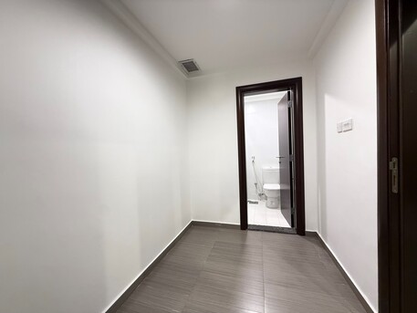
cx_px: 208
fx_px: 169
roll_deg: +1.9
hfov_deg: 102.0
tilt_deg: -1.4
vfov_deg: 85.7
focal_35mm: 14
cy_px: 156
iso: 400
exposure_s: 1/50
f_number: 2.2
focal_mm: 2.22
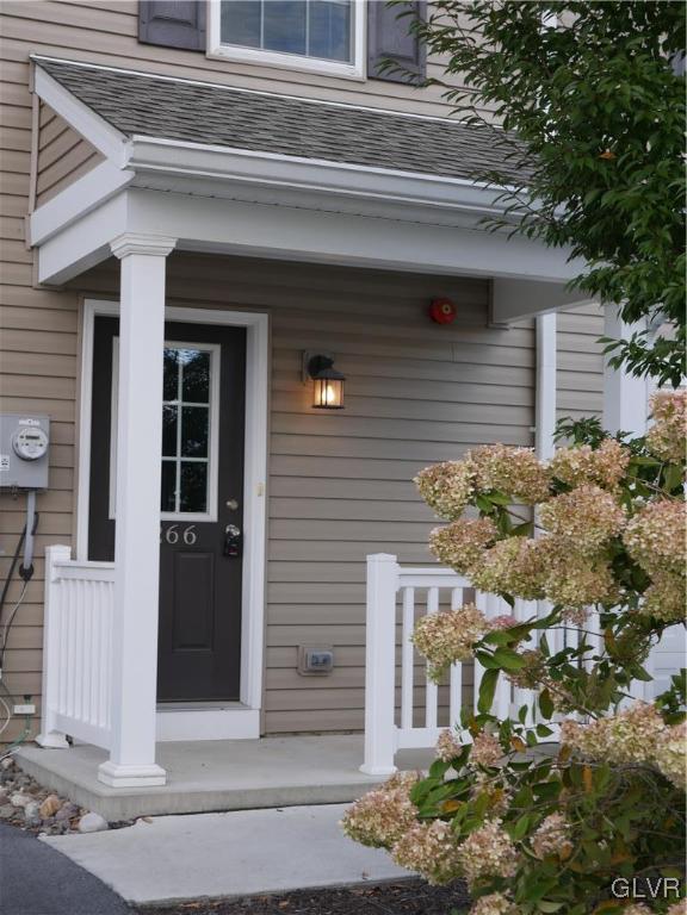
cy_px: 458
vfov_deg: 31.2
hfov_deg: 23.7
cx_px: 344
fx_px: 1641
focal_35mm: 62
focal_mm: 31
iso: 200
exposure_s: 1/160
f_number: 6.3
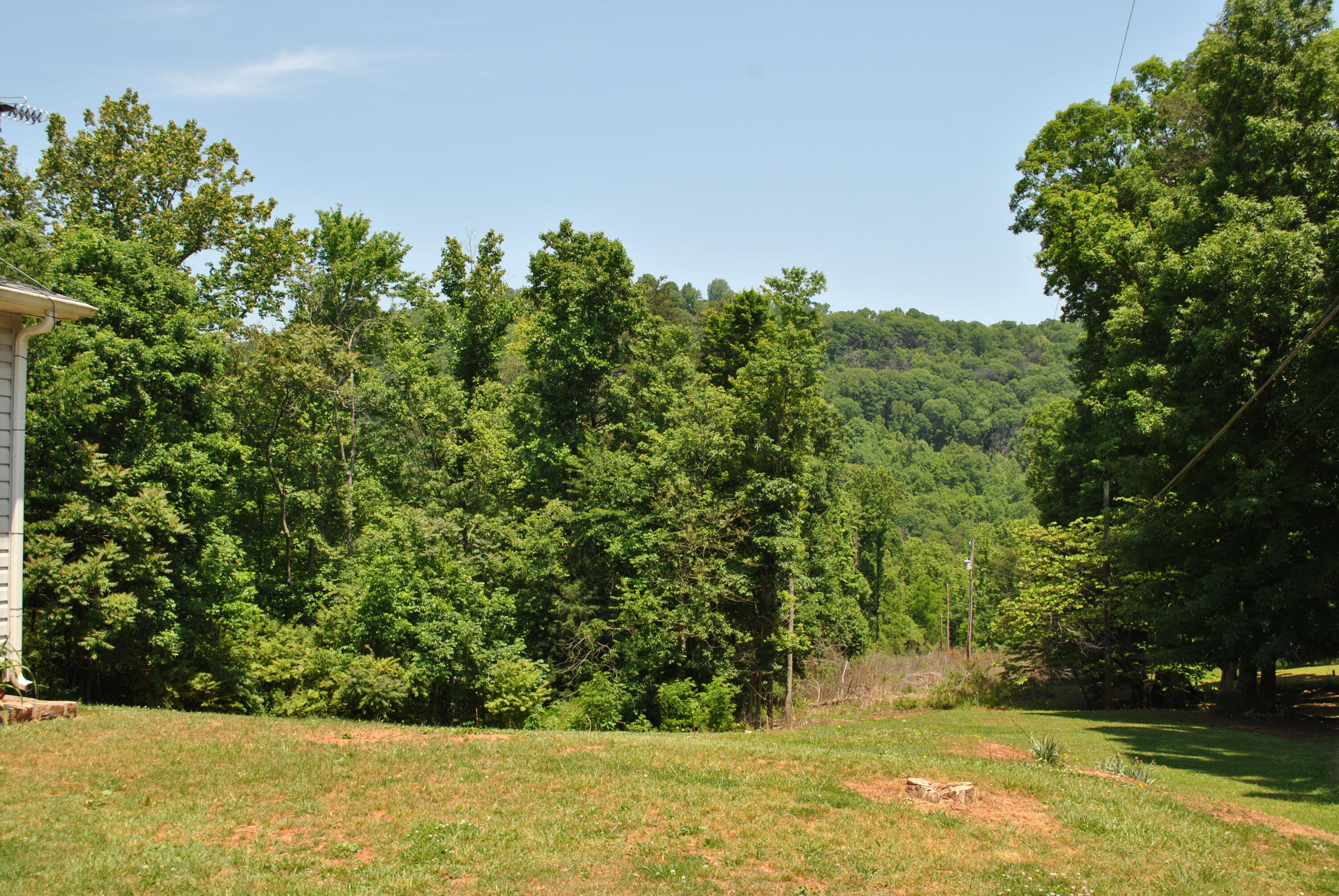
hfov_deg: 53.1
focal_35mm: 36
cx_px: 670
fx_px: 1341
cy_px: 448
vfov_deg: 37.0
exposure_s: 1/200
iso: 100
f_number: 7.1
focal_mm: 24
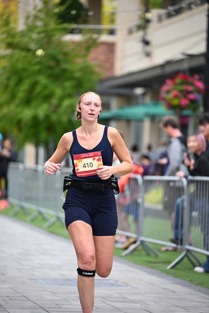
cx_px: 104
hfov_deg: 8.9
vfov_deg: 13.2
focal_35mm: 155
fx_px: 1349
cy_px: 156
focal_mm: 155
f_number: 2.8
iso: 640
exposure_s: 1/2000
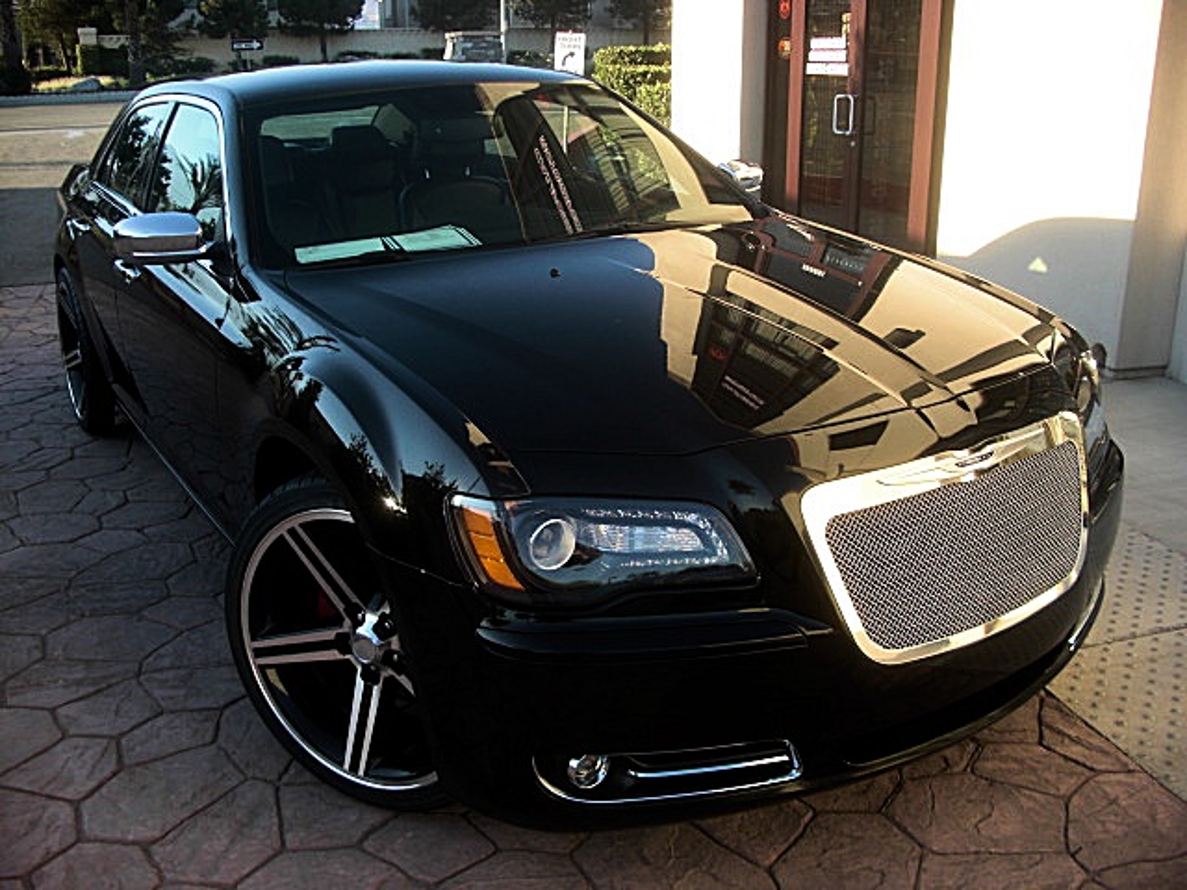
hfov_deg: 51.4
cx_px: 594
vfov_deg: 39.7
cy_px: 445
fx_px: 1234
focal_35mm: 36
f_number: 2.8
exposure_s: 1/160
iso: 50
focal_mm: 6.3
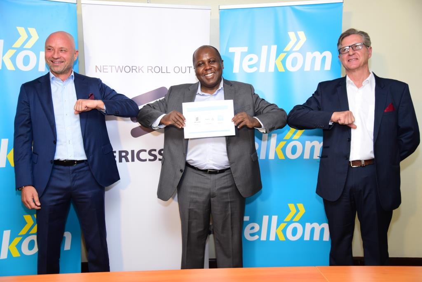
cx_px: 211
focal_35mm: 40
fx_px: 469
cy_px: 141
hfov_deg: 48.4
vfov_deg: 33.4
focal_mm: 40
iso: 1600
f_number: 4.2
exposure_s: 1/125
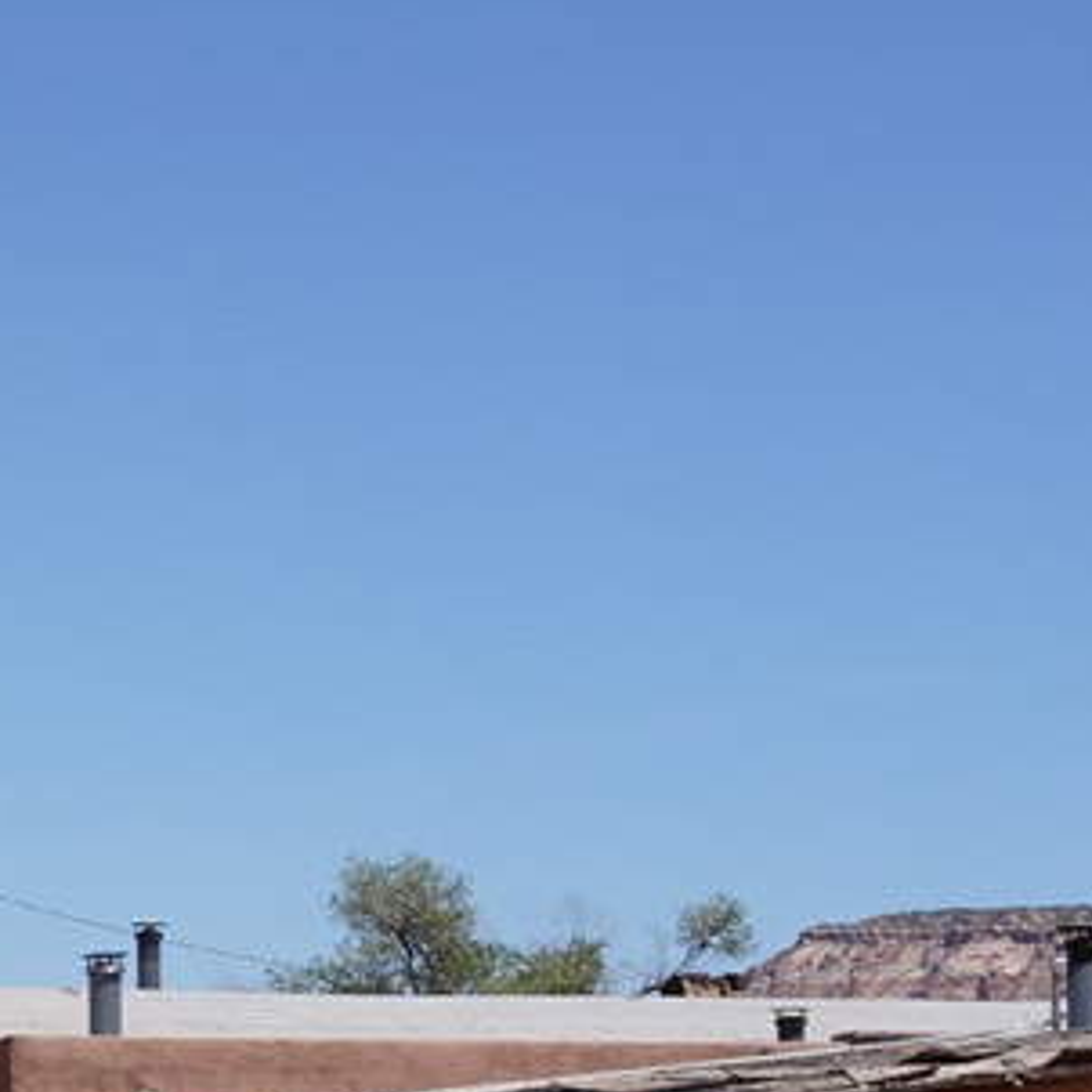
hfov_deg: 9.2
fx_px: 5818
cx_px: -1866
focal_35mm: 163
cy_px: 926
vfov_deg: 10.7
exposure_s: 1/80
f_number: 18
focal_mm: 29
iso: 100
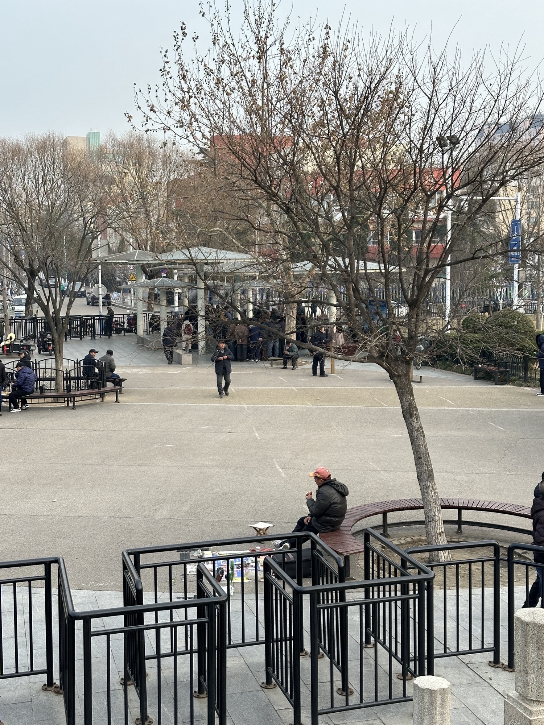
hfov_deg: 30.3
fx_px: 1006
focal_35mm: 48
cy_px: 362
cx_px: 272
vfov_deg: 39.7
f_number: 1.78
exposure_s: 1/714
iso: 64
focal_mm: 6.86
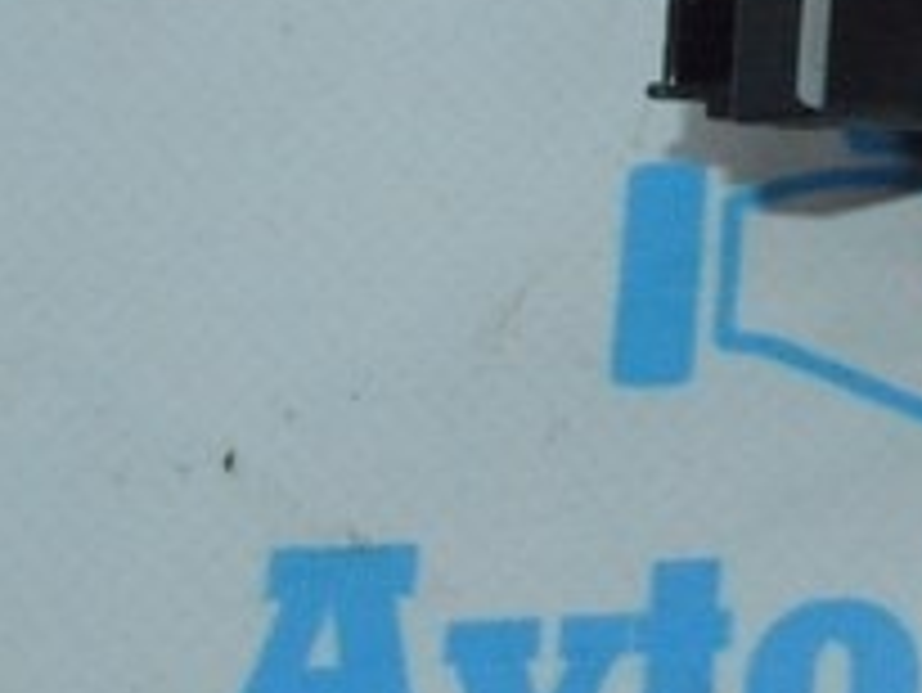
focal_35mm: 144
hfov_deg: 12.7
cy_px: -551
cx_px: 1534
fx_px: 3838
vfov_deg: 9.8
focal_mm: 20
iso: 3600
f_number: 16
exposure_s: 1/200
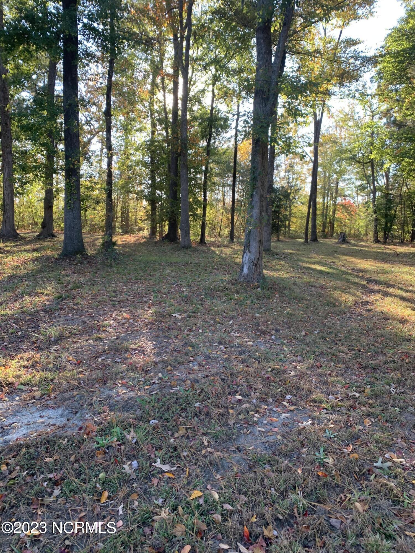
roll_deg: -3.0
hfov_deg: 53.1
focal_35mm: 26
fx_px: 416
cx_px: 208
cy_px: 276
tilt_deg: -2.4
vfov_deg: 67.3
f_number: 1.8
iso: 32
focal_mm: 4.25
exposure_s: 1/122
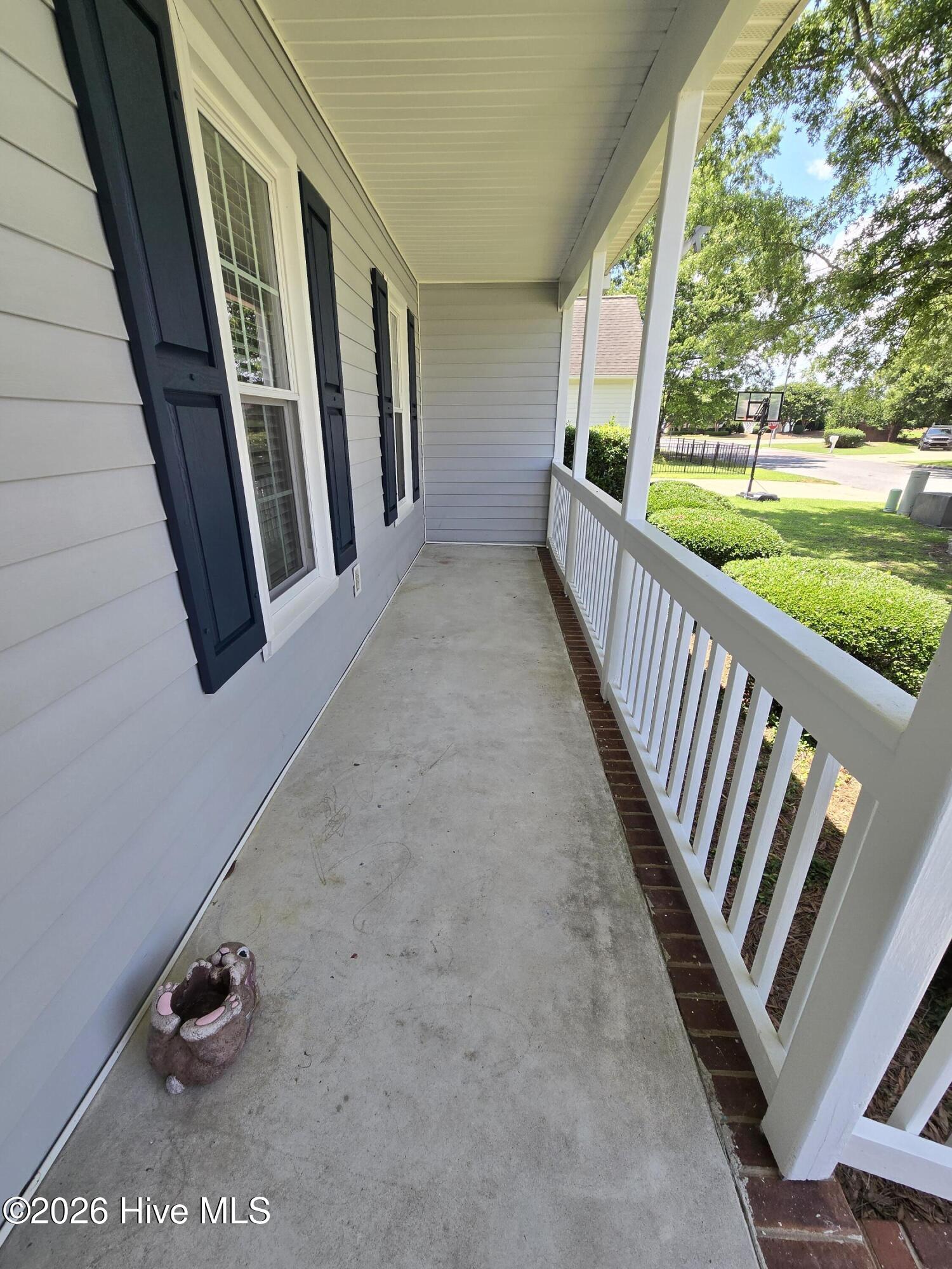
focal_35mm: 13
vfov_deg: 106.2
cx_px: 476
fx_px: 477
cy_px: 634
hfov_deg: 89.9
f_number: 2.2
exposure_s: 1/424
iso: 50
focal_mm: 2.2
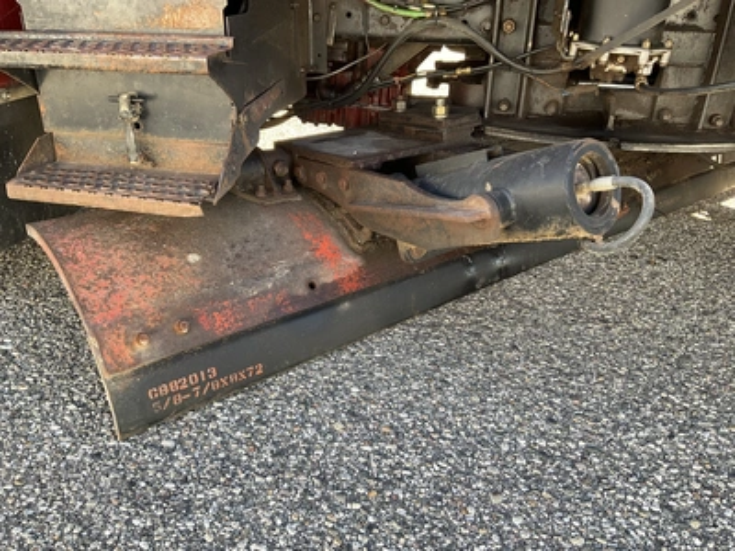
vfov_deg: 48.2
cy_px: 276
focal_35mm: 29
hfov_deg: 61.7
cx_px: 368
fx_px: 616
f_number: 1.8
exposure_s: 1/122
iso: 25
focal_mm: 3
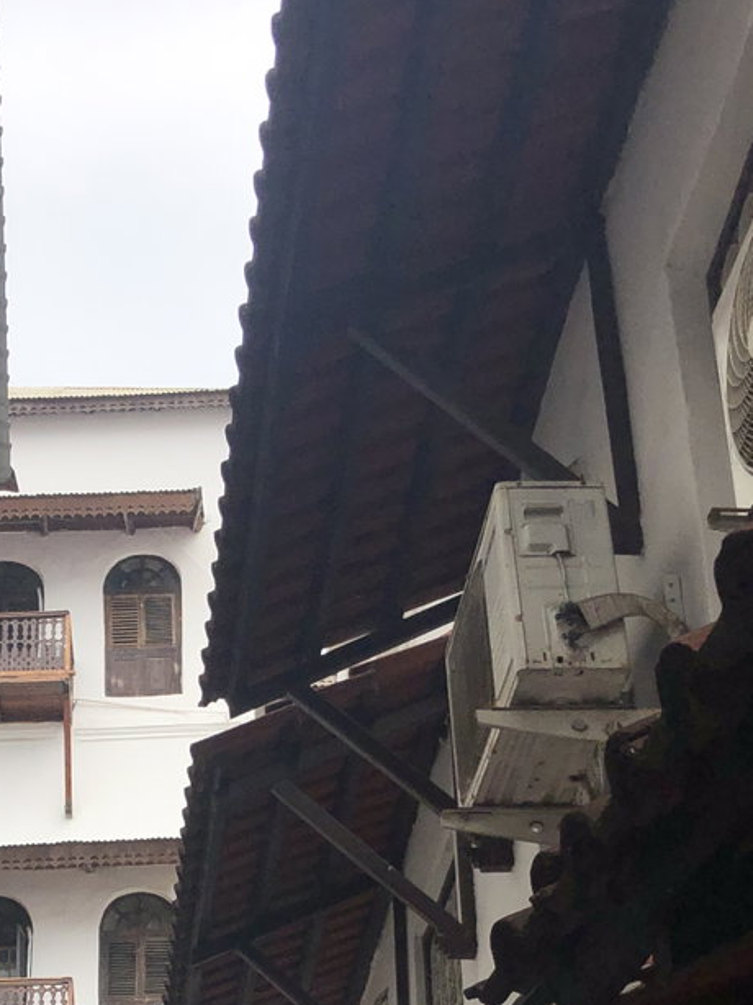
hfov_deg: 19.9
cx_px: 151
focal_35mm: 73
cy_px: 1041
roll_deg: -1.5
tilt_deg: +24.9
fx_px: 2119
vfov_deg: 25.2
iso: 20
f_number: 1.8
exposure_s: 1/2183
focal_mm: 4
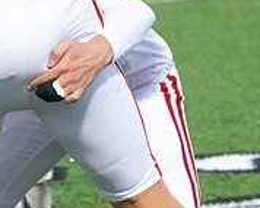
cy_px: -73
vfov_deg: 3.5
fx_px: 3413
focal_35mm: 444
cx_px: 61
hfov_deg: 4.4
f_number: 7.1
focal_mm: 145
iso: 10000
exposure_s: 1/500
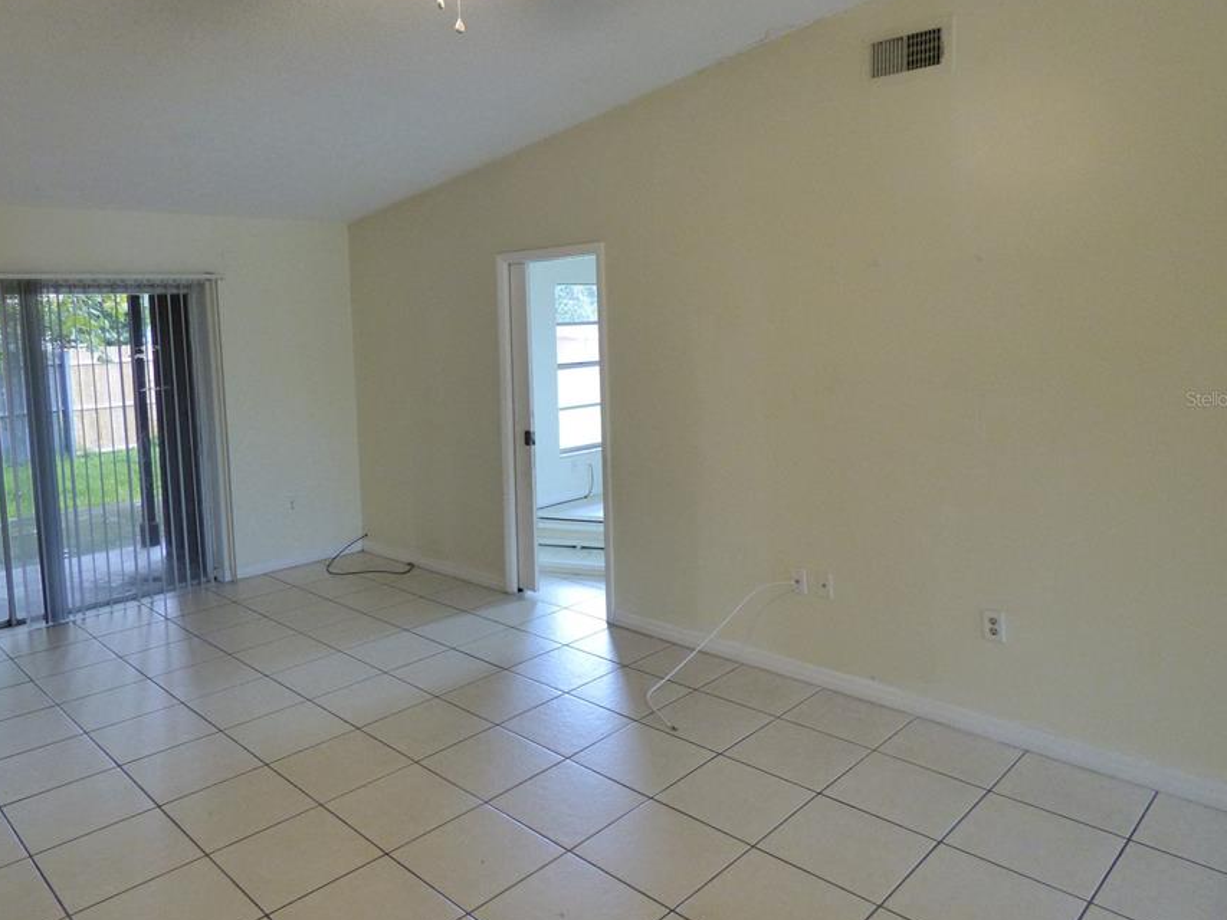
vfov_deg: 56.6
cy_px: 398
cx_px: 537
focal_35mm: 24
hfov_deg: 71.3
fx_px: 851
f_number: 2.8
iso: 400
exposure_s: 1/60
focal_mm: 3.58
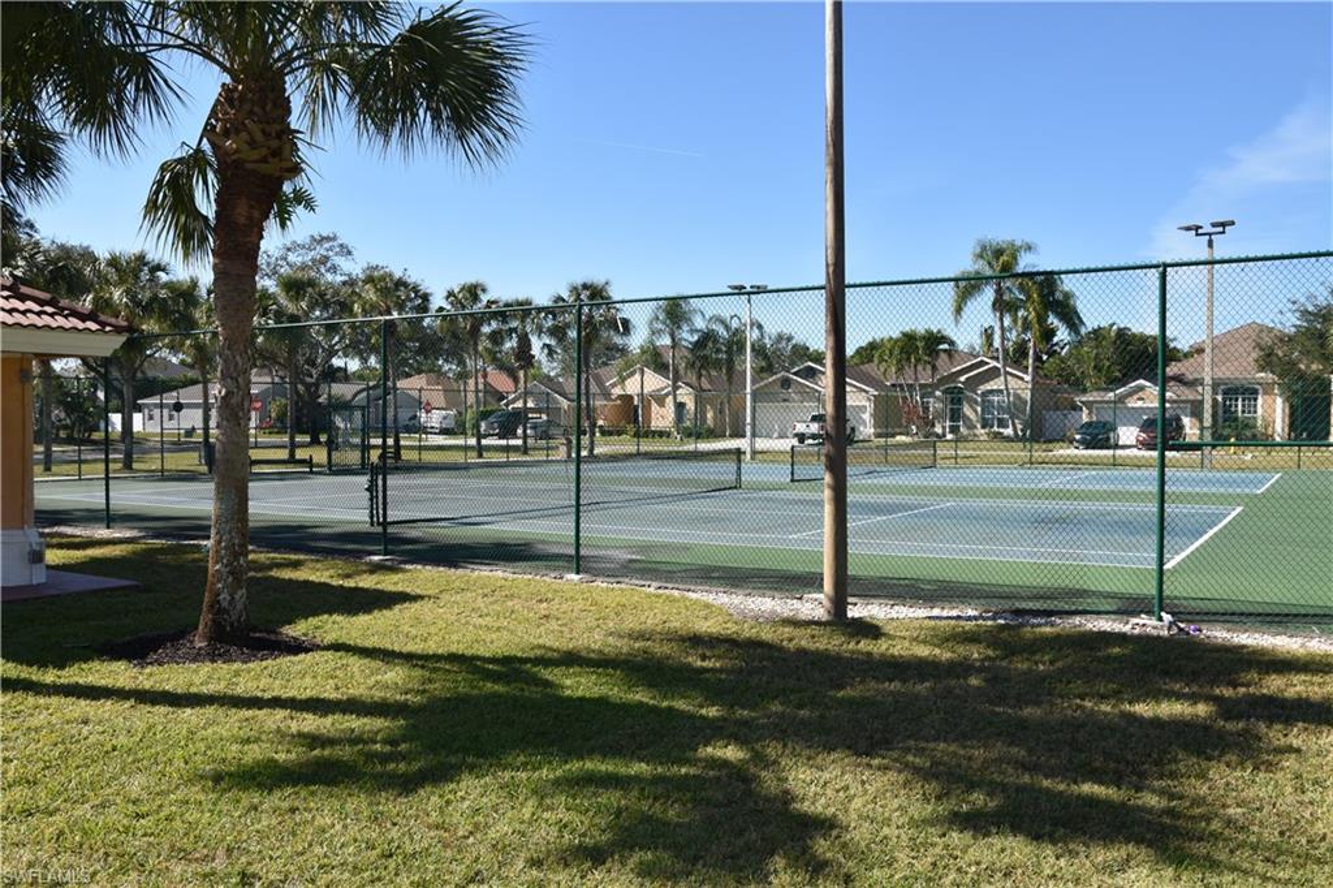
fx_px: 1110
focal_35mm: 30
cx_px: 666
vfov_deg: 43.6
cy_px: 444
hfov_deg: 61.9
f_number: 7.1
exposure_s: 1/200
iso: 100
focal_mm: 20
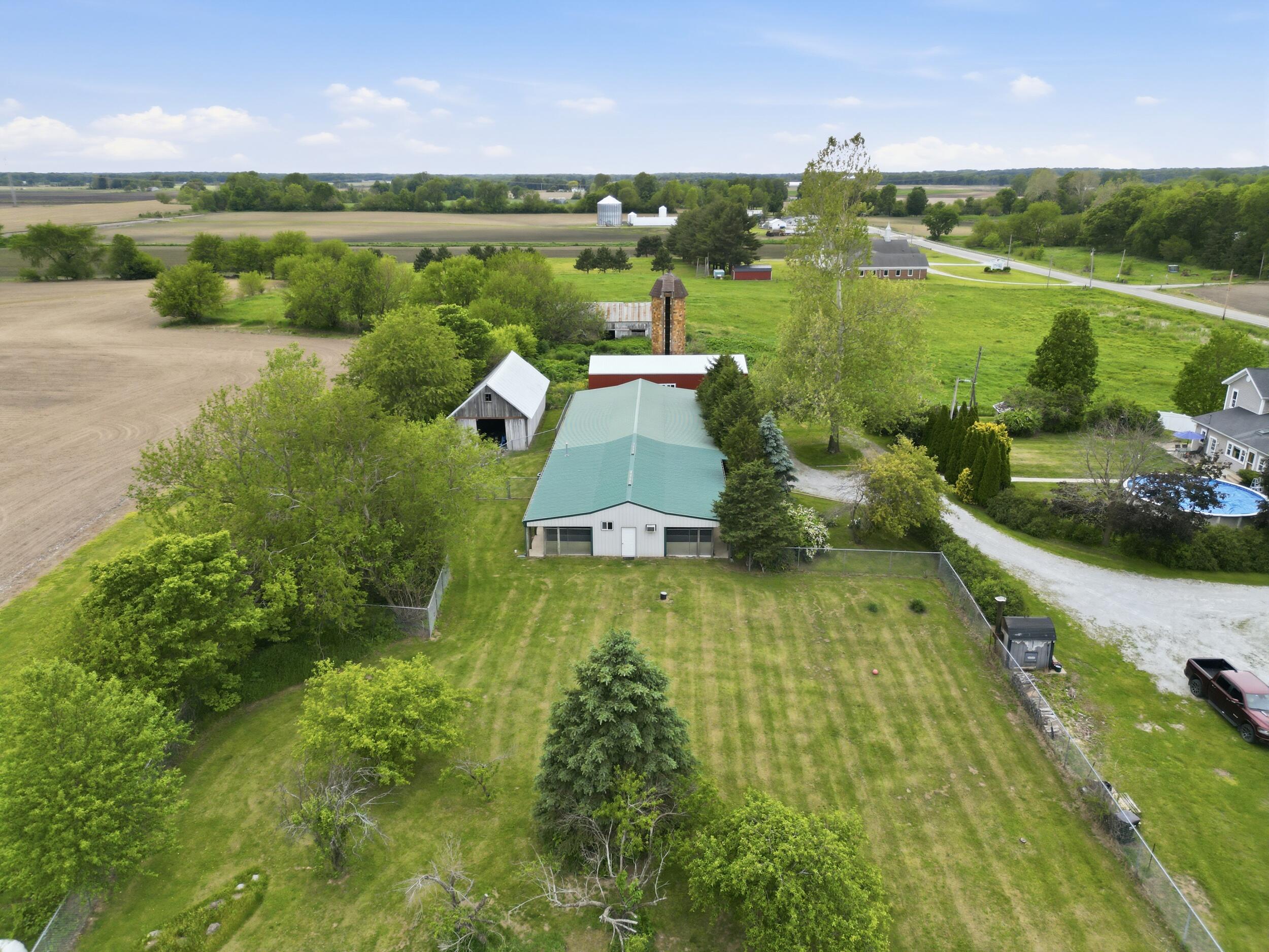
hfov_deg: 71.6
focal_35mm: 24
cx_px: 634
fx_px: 880
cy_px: 476
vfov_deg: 56.8
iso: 100
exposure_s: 1/1250
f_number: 1.7
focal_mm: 6.7
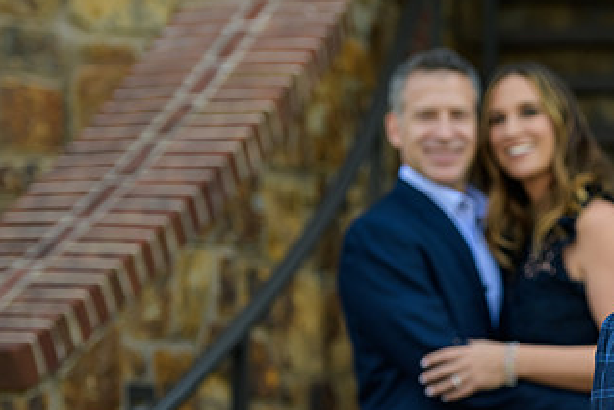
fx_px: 3464
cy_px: 325
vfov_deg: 6.8
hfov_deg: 10.1
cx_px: 508
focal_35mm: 203
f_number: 3.2
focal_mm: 105
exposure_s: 1/640
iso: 200
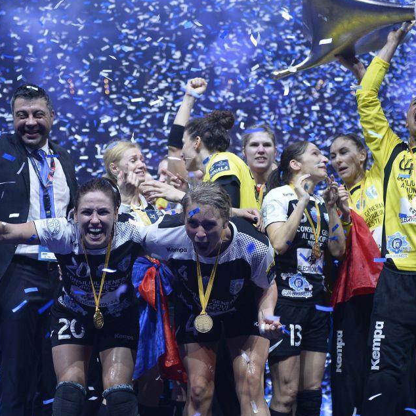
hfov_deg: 19.3
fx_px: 1224
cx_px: 214
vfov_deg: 19.3
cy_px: 255
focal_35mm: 90
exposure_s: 1/1000
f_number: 2.8
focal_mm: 56
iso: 2000
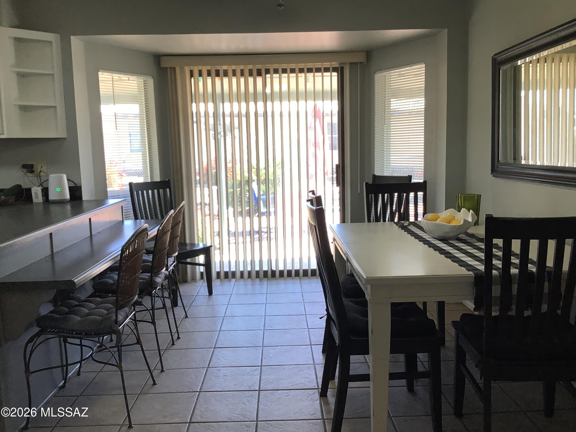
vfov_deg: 45.4
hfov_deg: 58.4
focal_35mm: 31
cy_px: 216
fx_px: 516
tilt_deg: -8.4
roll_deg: +1.9
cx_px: 288
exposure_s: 1/120
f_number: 2.4
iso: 80
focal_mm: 3.3
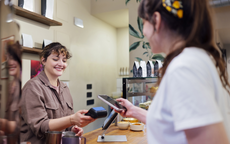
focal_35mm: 36
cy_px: 72
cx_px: 115
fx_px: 226
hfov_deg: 54.0
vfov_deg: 35.3
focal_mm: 35
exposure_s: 1/160
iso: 400
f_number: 1.8
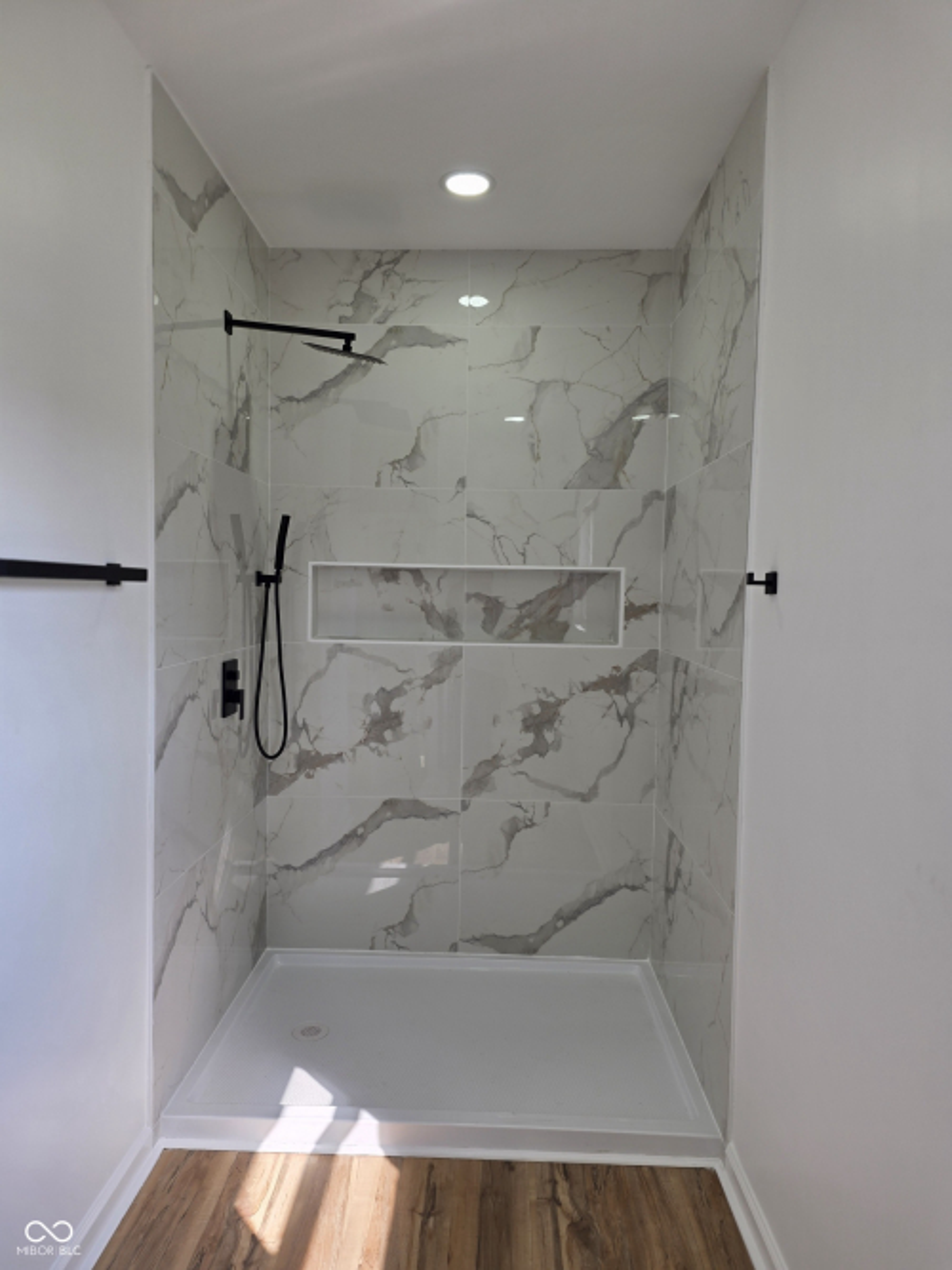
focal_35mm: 23
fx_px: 844
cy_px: 635
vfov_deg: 73.9
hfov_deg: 58.9
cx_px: 476
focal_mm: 6.25
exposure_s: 1/120
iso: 25
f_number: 1.7
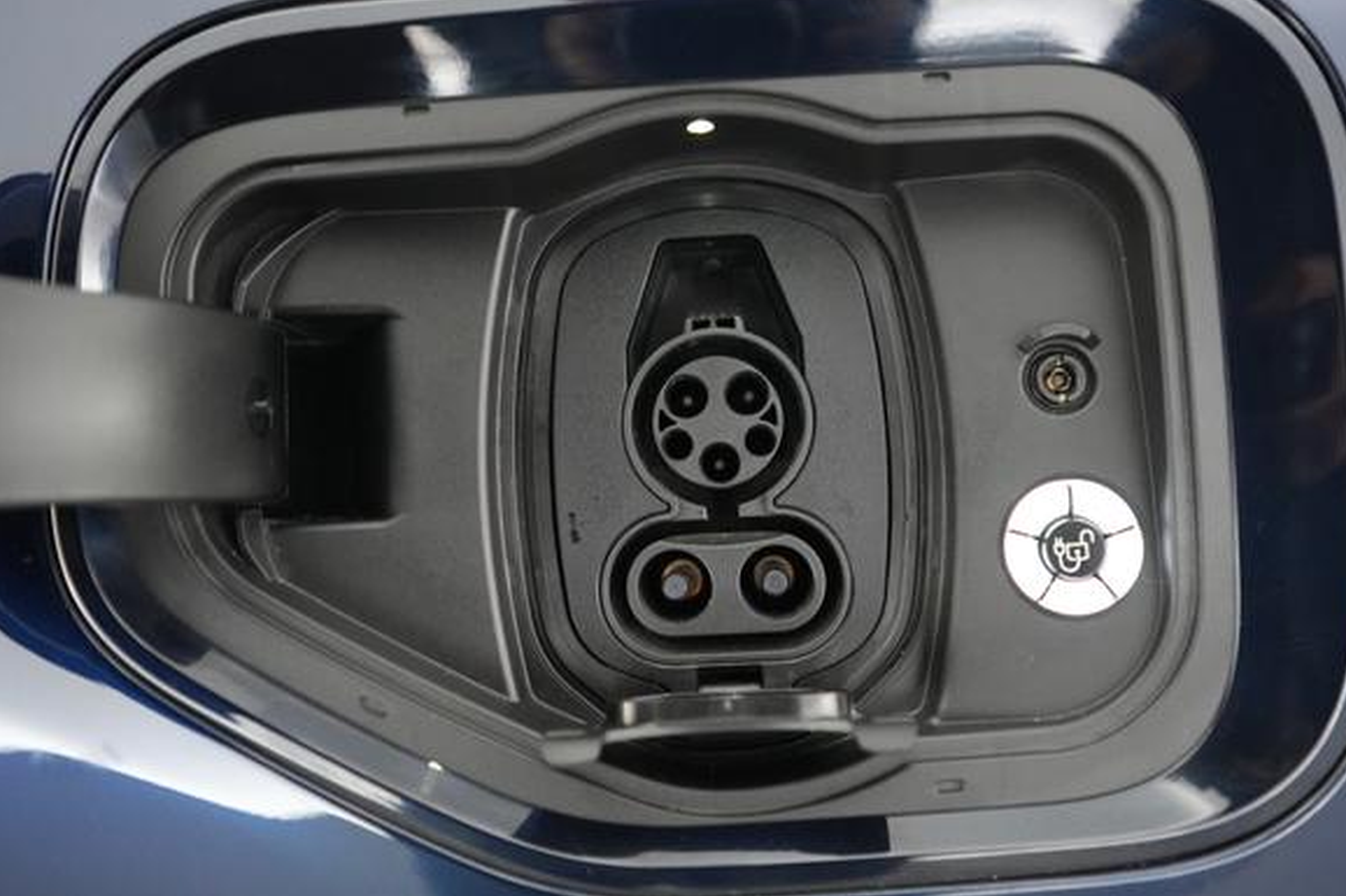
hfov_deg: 60.3
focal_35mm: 31
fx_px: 1159
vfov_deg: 42.3
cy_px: 403
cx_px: 699
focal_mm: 28
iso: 6400
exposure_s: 1/60
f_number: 2.8
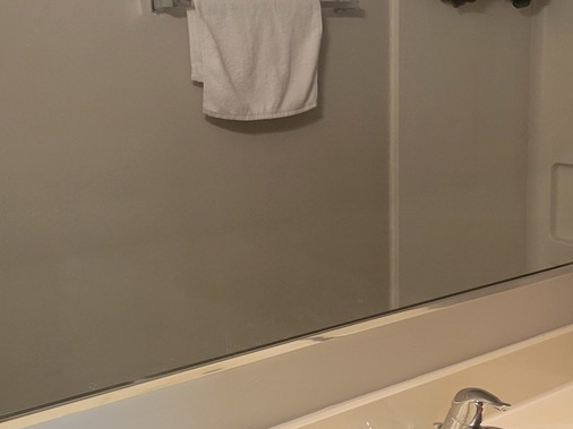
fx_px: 1224
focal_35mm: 74
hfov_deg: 25.2
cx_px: 561
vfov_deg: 19.8
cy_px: 285
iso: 200
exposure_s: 1/40
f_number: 1.8
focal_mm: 5.4
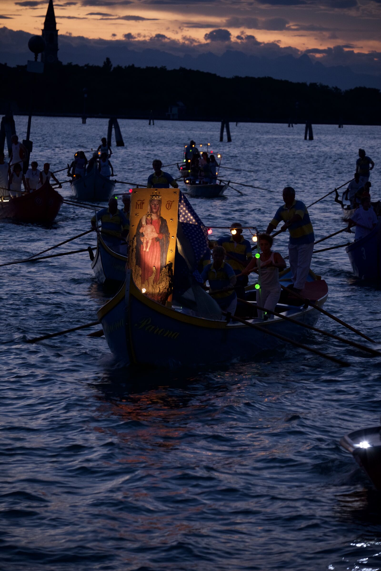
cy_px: 286
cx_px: 190
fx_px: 2905
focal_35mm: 183
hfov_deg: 7.5
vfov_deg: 11.2
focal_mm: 121.8
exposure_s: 1/28
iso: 3200
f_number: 5
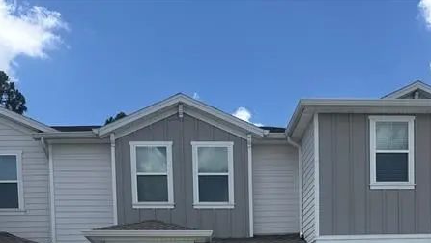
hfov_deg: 45.4
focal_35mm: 45
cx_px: 231
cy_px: 370
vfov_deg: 21.8
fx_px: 514
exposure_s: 1/5714
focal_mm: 6.76
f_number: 1.78
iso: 80
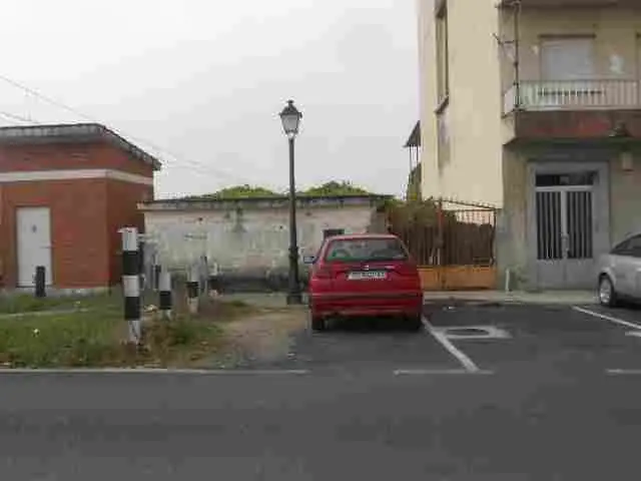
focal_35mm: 32
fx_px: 593
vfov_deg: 44.2
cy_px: 240
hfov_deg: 56.8
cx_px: 320
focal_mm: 6
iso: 80
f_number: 3.6
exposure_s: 1/400
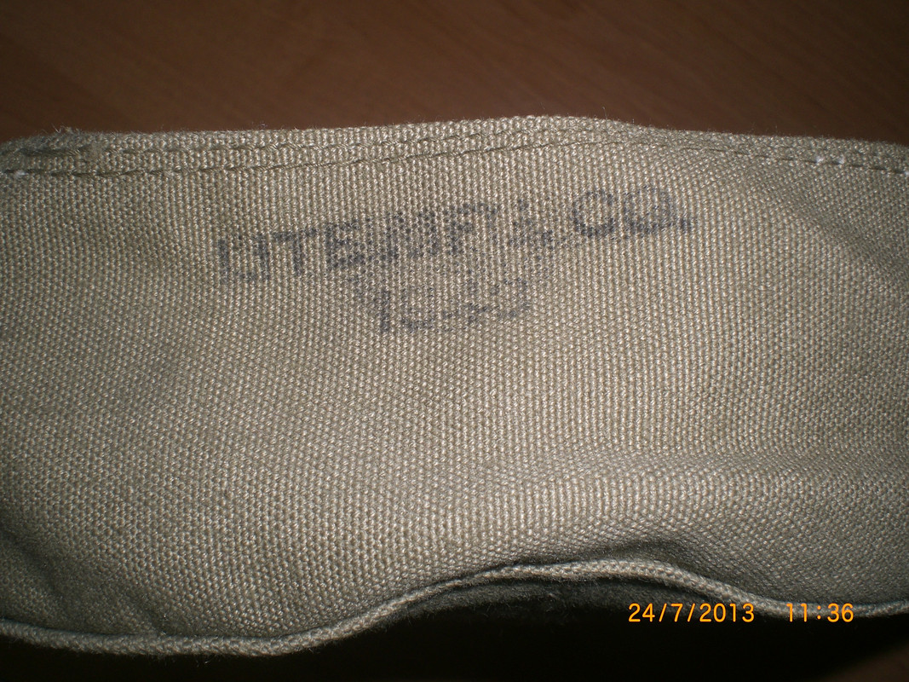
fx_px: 998
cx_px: 454
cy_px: 341
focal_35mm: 38
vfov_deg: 37.7
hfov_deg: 49.0
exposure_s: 1/60
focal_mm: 6.3
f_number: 4.4
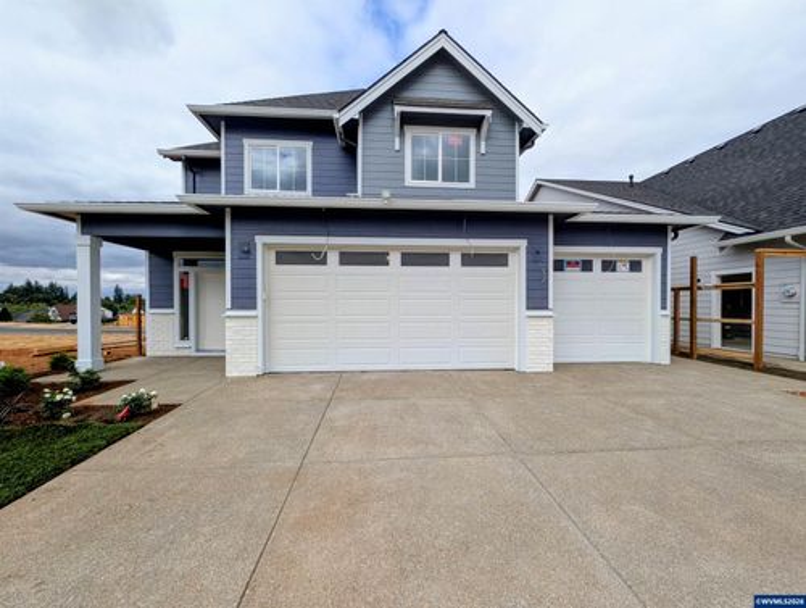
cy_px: 304
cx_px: 403
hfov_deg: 110.4
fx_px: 280
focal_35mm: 12
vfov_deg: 94.7
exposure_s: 1/2924
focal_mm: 2.02
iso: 52
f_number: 1.7
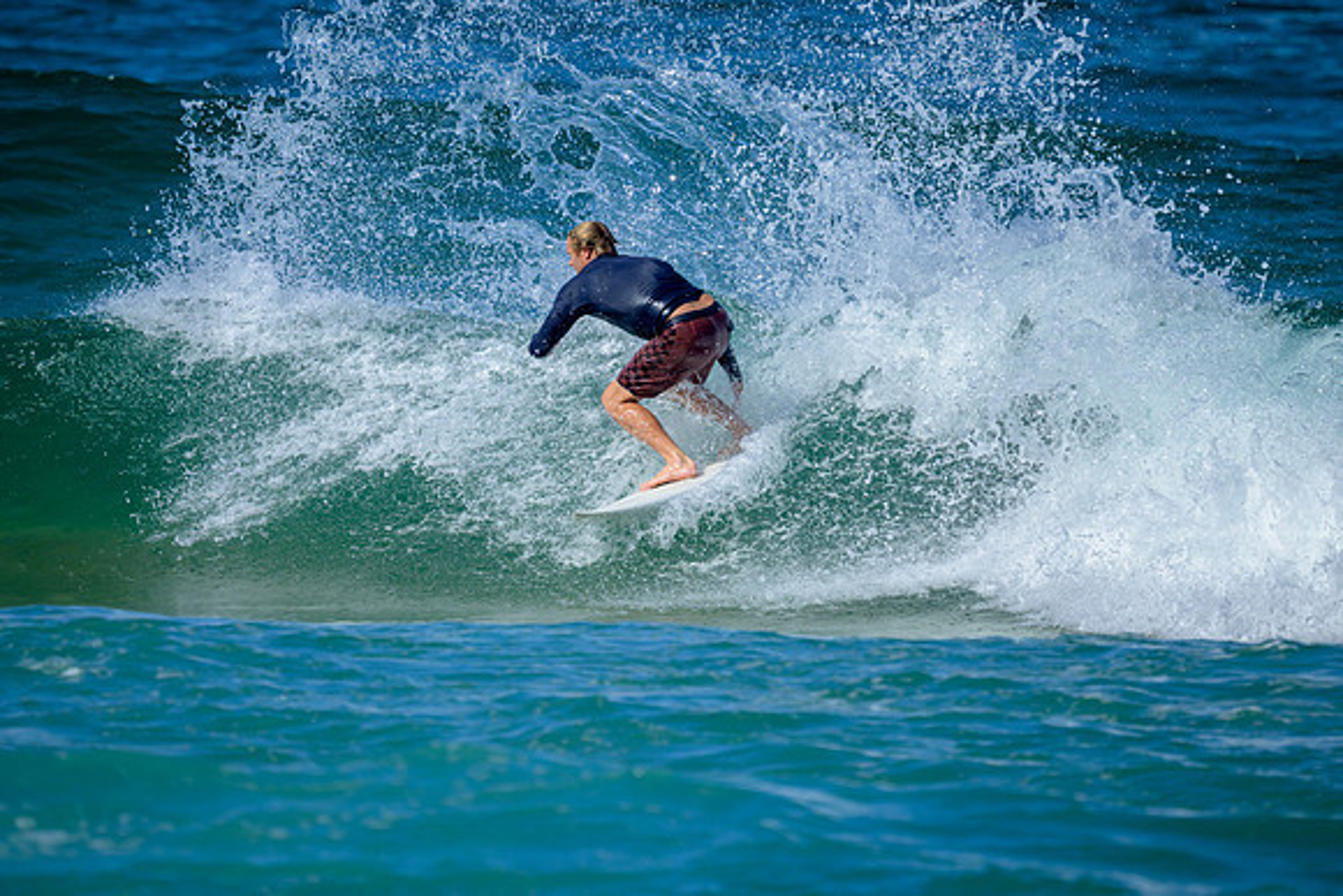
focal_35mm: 800
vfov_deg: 1.7
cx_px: 672
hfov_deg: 2.6
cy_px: 448
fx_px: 29850
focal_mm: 800
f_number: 6.3
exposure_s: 1/2500
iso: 280
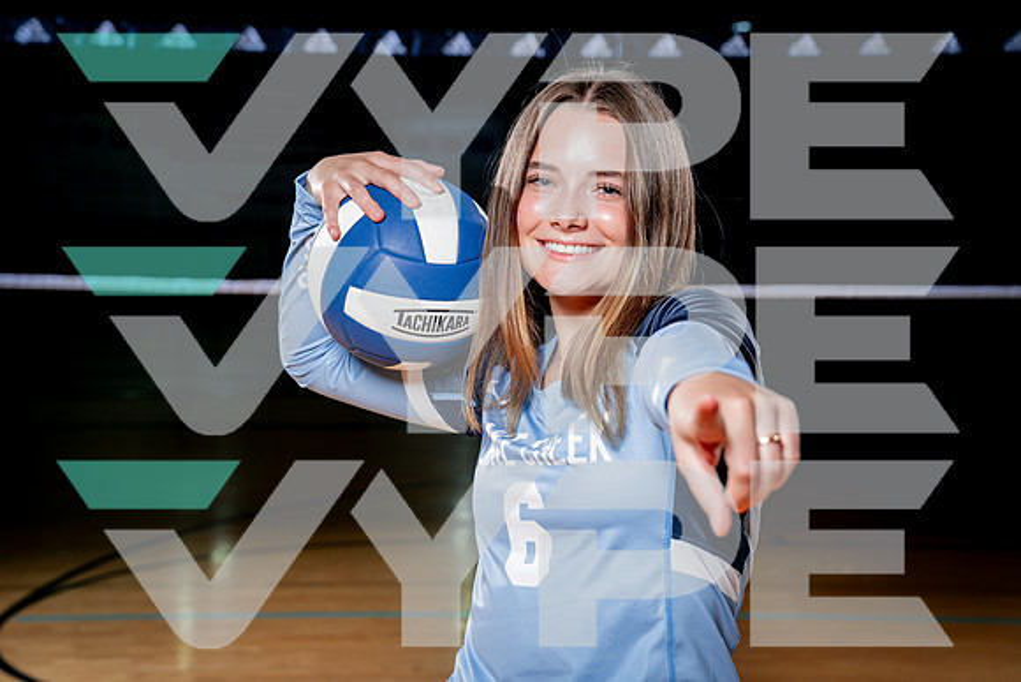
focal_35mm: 71
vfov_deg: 19.2
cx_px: 510
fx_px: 2014
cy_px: 341
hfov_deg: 28.4
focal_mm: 68
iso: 250
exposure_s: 1/250
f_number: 5.6
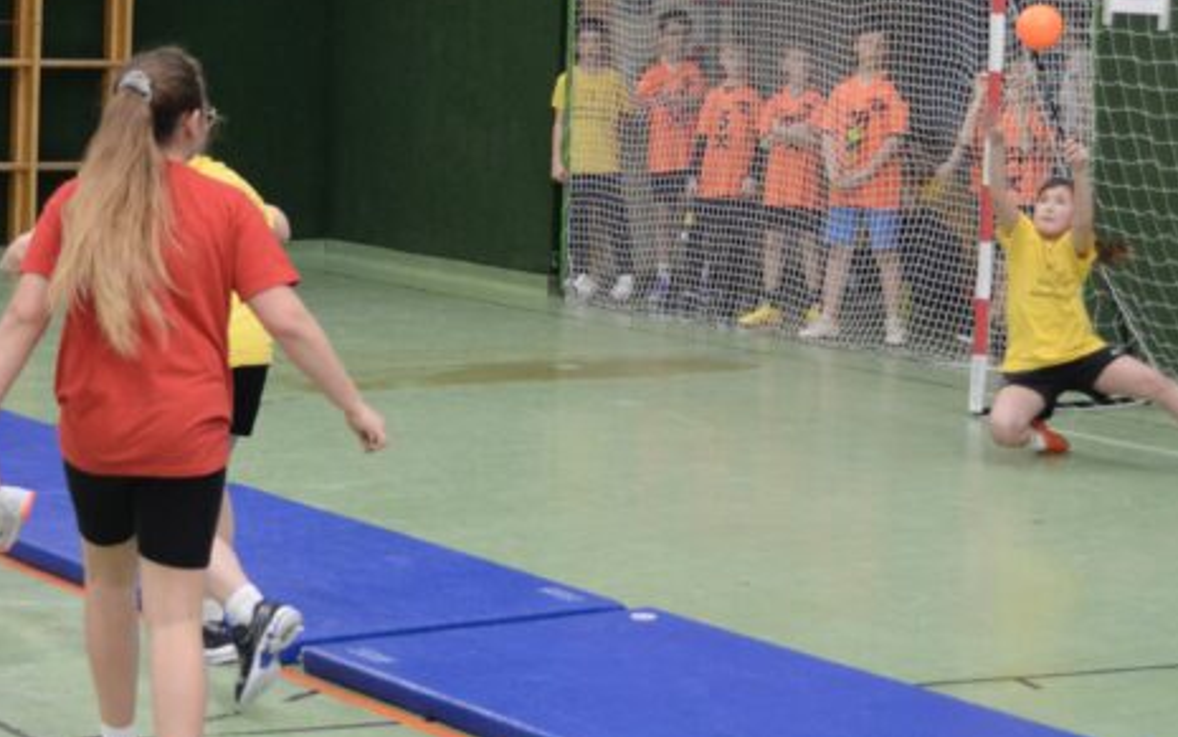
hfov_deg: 22.1
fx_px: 3019
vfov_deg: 13.9
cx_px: 588
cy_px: 215
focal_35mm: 94
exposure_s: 1/400
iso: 1600
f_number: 4.5
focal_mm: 28
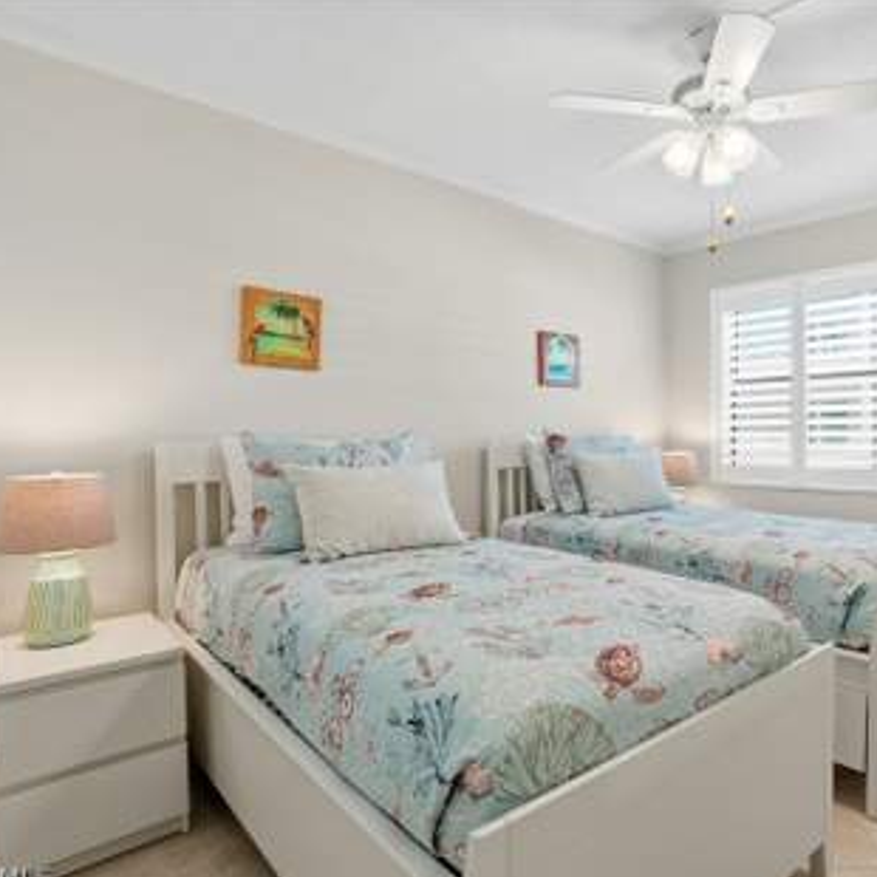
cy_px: 446
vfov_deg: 72.1
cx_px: 617
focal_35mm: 21
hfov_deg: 69.1
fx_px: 602
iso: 200
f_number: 9
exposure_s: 1/60
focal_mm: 16
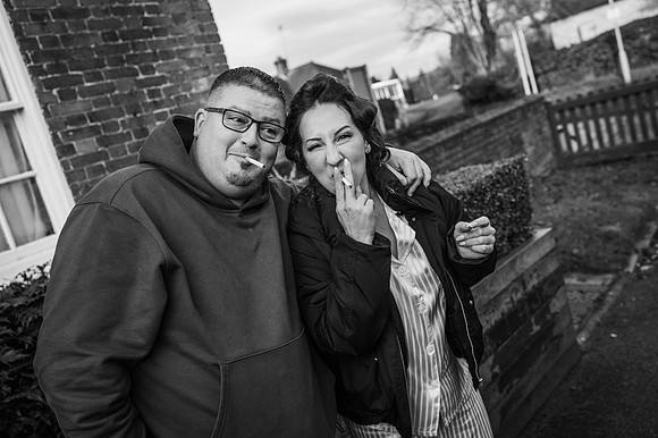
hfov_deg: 54.5
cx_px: 329
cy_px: 219
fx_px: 639
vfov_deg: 37.8
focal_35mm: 35
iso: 100
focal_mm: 35
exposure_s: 1/400
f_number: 3.5
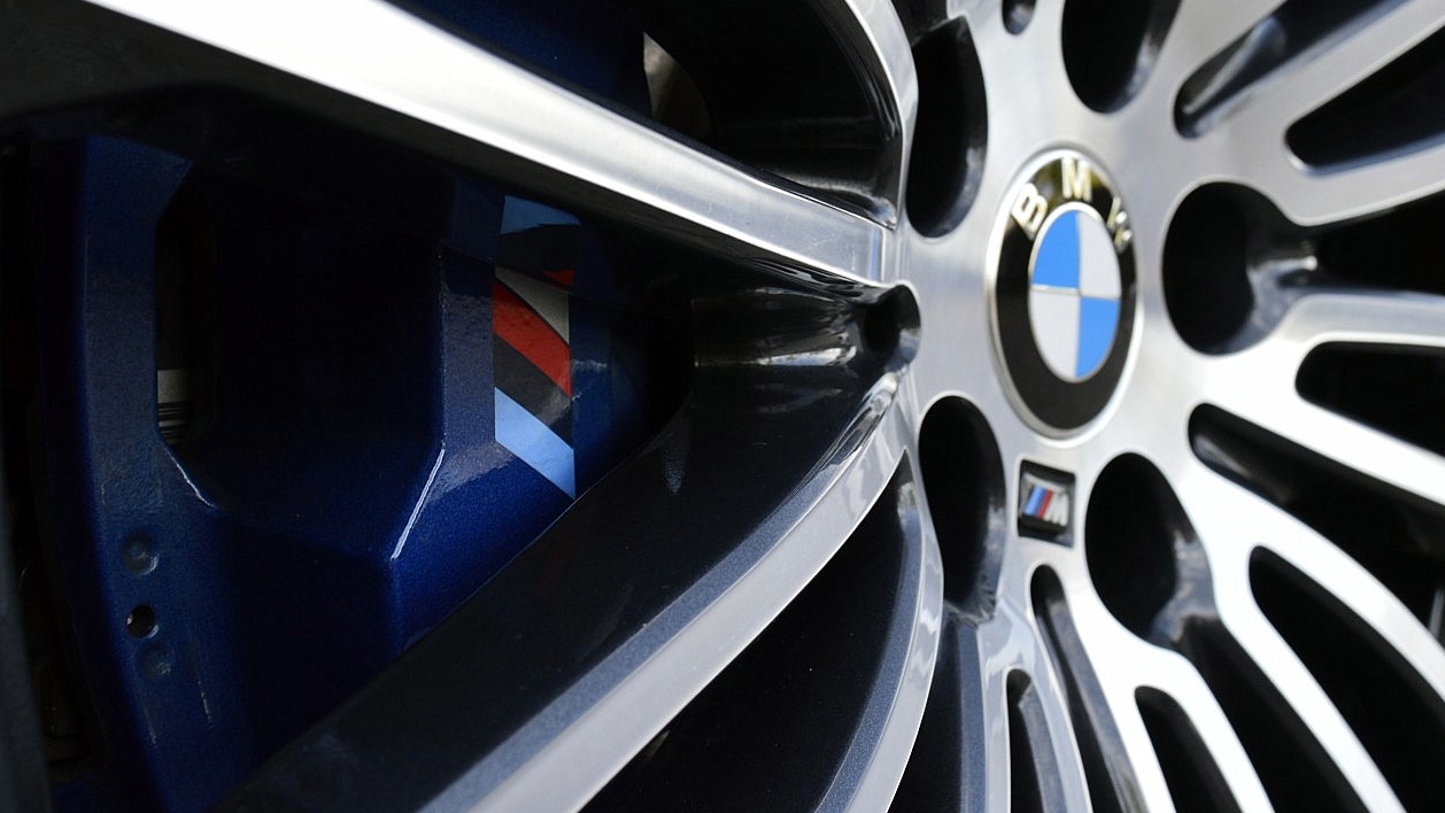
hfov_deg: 40.8
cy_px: 279
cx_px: 722
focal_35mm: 51
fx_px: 1942
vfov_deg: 23.6
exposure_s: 1/80
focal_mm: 25
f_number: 9
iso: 400
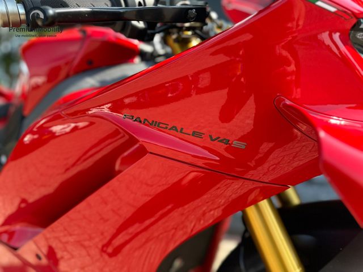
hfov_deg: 71.6
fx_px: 252
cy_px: 136
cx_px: 182
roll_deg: +3.3
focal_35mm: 24
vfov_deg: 56.8
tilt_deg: -7.6
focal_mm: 6.86
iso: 80
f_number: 1.78
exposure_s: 1/535
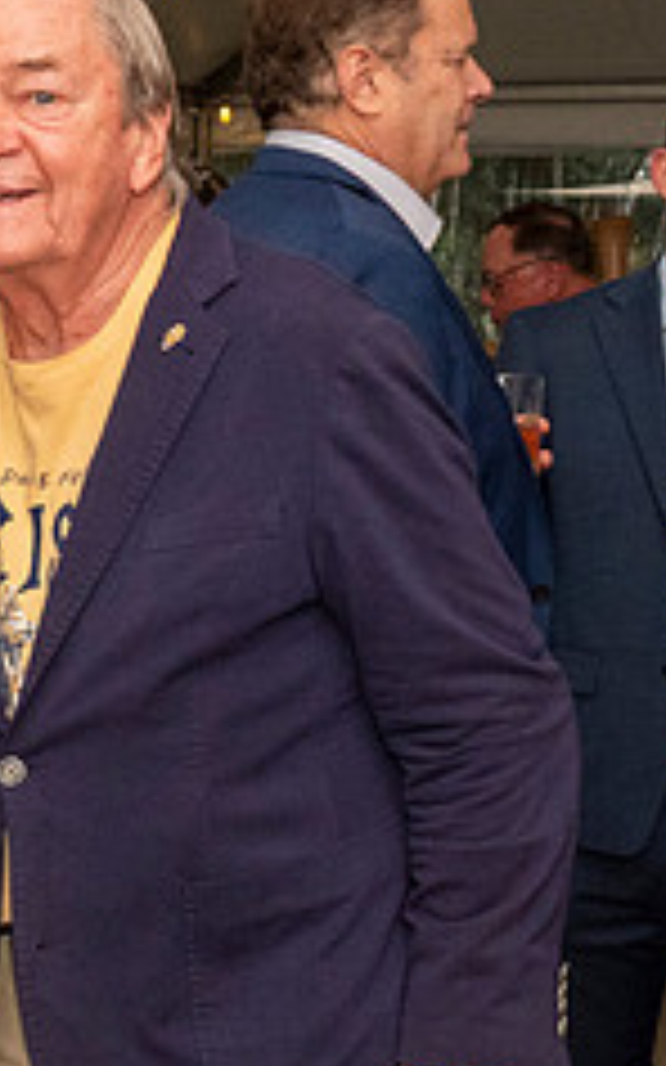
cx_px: -302
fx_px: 2702
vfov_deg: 22.3
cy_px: 412
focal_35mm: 93
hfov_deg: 13.3
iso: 3200
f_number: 16
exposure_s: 1/100
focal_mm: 24
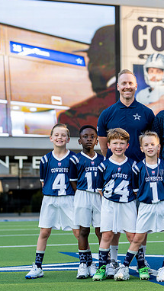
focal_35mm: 98
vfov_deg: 21.8
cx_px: 194
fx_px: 757
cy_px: 172
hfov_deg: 12.1
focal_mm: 50
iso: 100
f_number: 2
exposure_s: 1/640
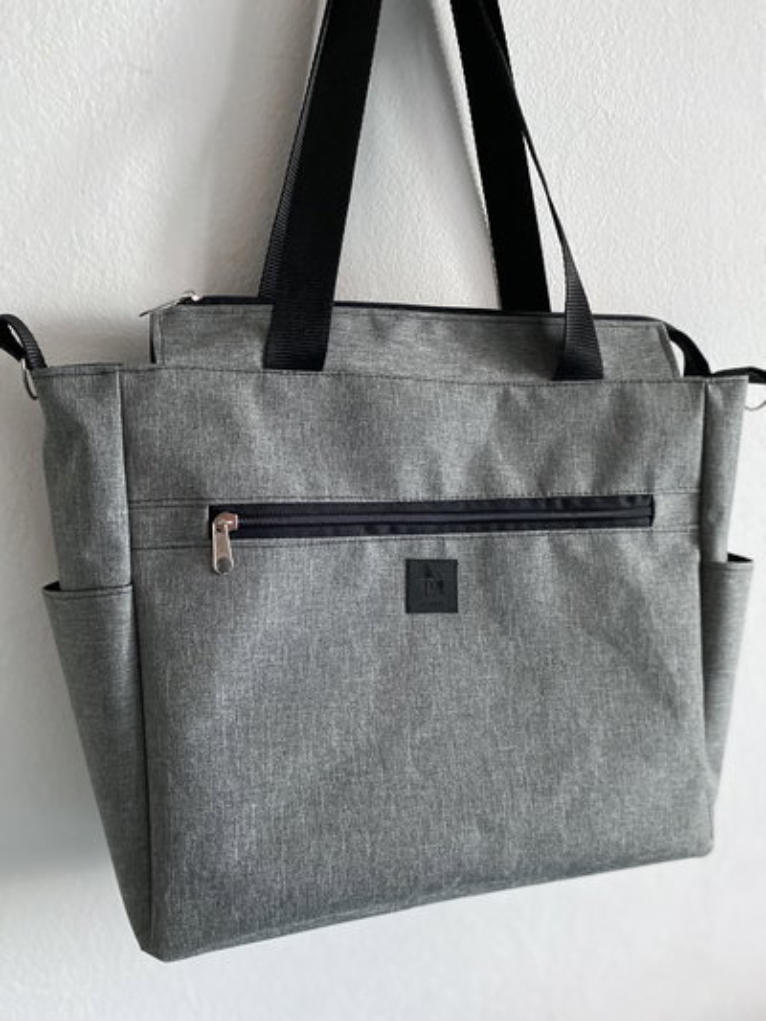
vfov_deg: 67.3
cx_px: 383
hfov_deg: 53.1
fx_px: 767
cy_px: 510
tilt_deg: -9.6
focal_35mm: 26
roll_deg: -0.1
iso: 500
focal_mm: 4.25
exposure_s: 1/60
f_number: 1.8
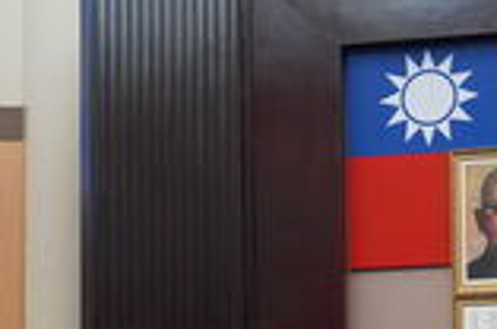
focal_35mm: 184
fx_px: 2535
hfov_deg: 11.2
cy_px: 392
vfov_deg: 7.4
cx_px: 111
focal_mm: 32
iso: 1000
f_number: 4.5
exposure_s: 1/160
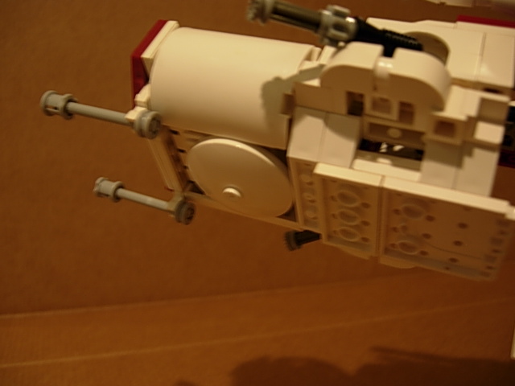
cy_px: 193
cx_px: 258
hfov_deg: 51.4
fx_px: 536
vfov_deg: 39.7
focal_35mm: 36
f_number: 2.7
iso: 50
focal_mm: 7.5
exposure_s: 1/4.1
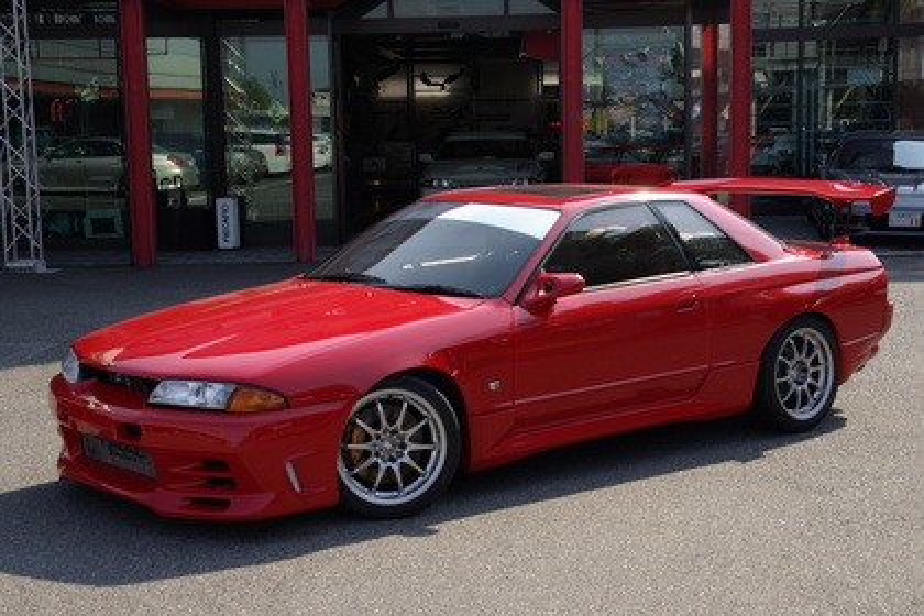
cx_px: 462
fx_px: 1468
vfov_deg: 23.7
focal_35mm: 57
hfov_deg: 34.9
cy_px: 308
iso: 100
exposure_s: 1/180
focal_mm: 38.13
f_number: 5.6
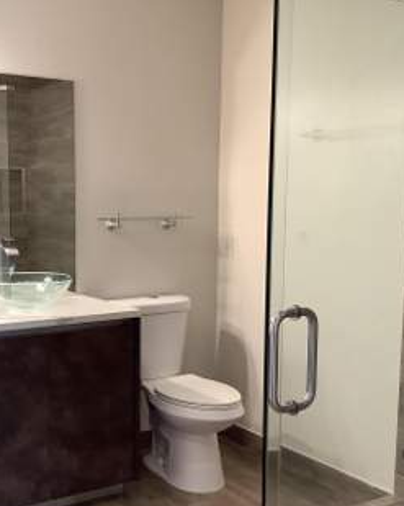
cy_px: 293
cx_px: 123
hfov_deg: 31.7
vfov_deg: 39.4
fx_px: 703
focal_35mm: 47
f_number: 2.4
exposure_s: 1/60
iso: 100
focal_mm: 3.3
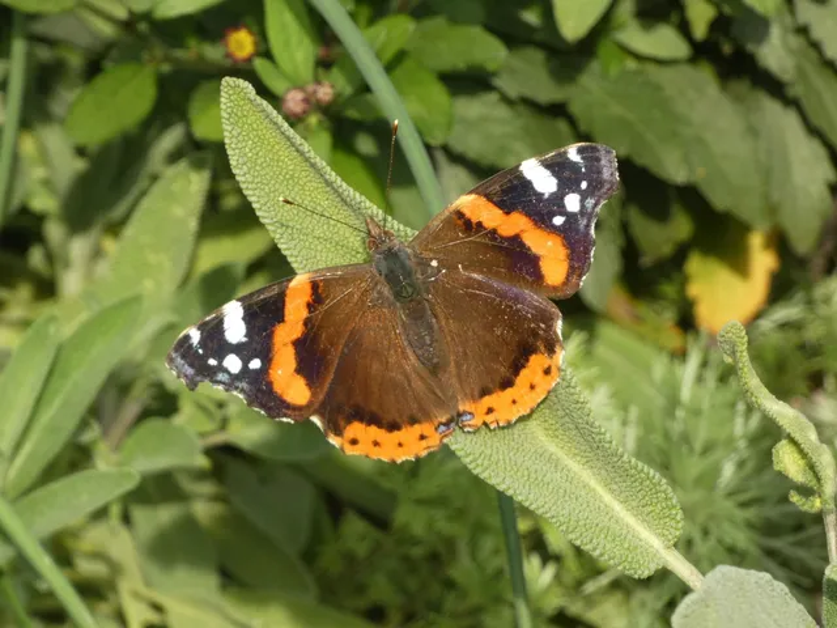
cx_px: 418
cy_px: 314
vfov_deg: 3.0
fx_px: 12090
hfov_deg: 4.0
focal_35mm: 500
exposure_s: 1/100
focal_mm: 89.5
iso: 125
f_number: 5.6
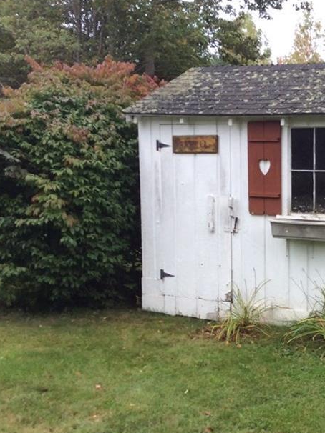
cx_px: 325
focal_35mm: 54
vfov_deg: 35.4
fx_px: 676
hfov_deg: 25.7
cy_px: 259
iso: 32
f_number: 2.4
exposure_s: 1/198
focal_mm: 3.3
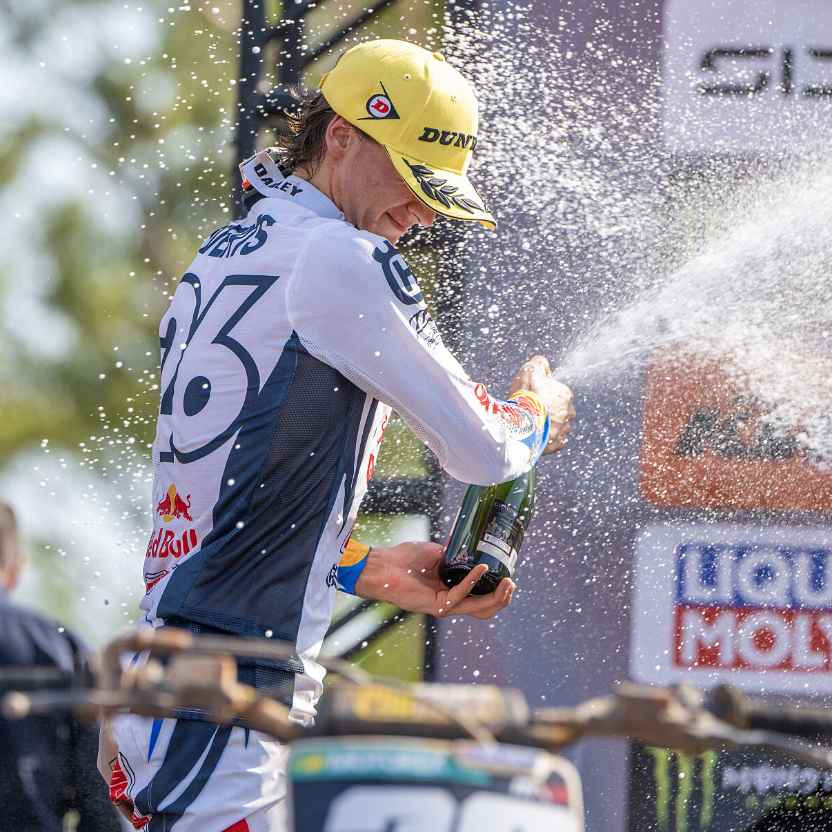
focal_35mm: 256
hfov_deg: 6.8
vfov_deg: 6.8
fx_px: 6961
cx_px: 415
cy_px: 526
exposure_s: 1/1250
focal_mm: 200
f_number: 3.5
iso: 200
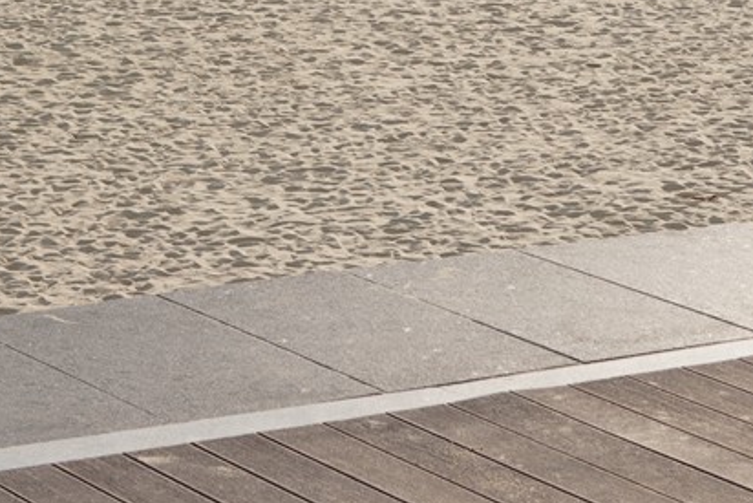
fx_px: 3557
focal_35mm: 170
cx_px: 590
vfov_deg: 7.7
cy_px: -552
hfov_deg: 12.0
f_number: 8
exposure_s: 1/160
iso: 100
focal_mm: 35
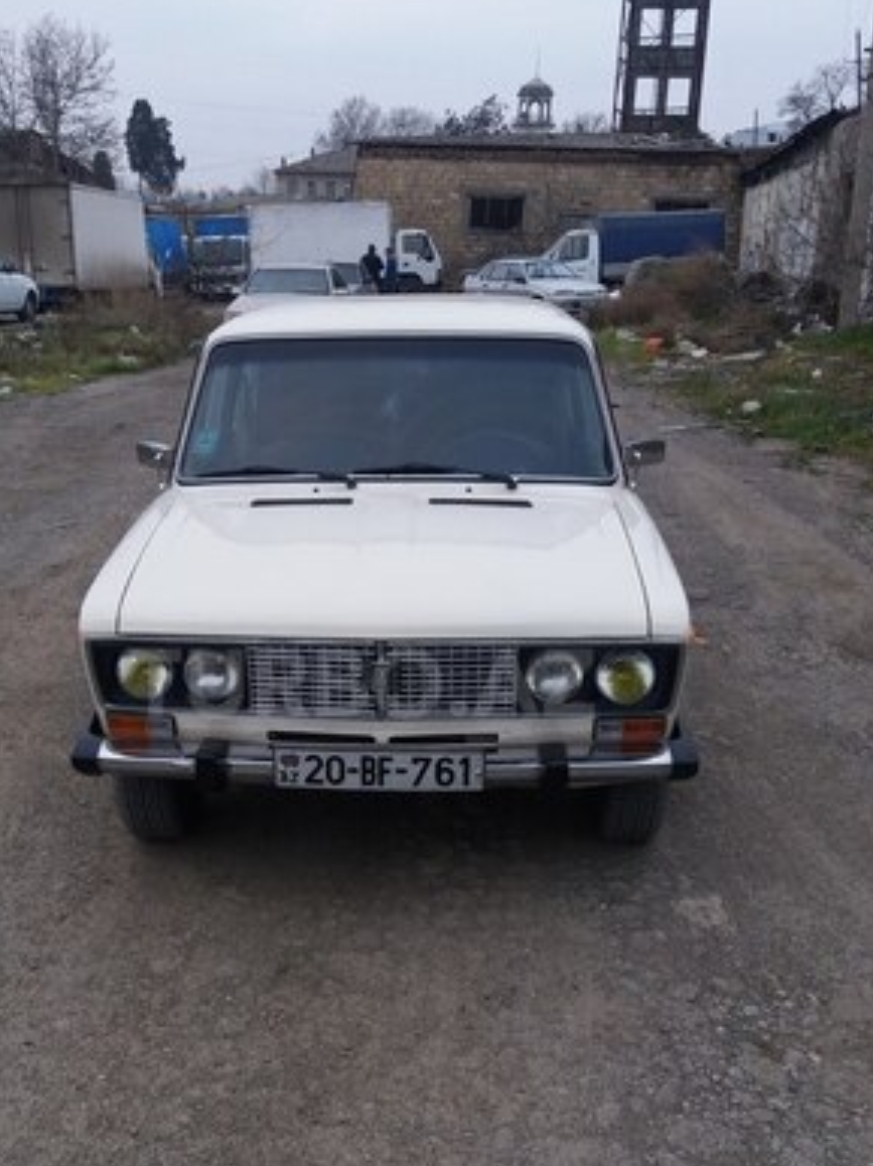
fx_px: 1212
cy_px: 683
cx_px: 362
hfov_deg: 39.5
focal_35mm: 36
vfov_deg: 51.1
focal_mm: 3.7
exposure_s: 1/63
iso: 64
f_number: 1.9
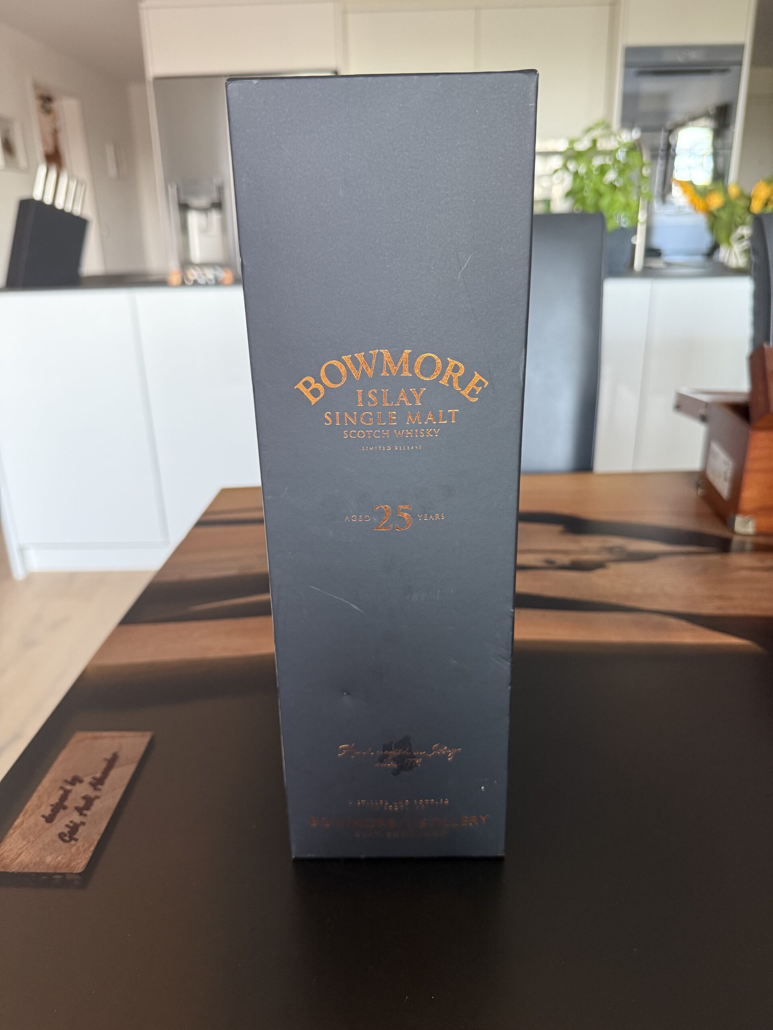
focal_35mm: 24
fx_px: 715
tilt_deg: -20.9
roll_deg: +1.4
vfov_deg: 71.6
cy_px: 515
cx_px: 386
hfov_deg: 56.8
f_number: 1.78
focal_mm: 6.76
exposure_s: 1/50
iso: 250
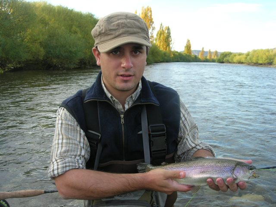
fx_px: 303
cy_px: 104
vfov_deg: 37.7
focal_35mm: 38
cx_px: 138
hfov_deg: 49.0
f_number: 4.8
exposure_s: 1/90
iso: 64
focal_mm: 7.8
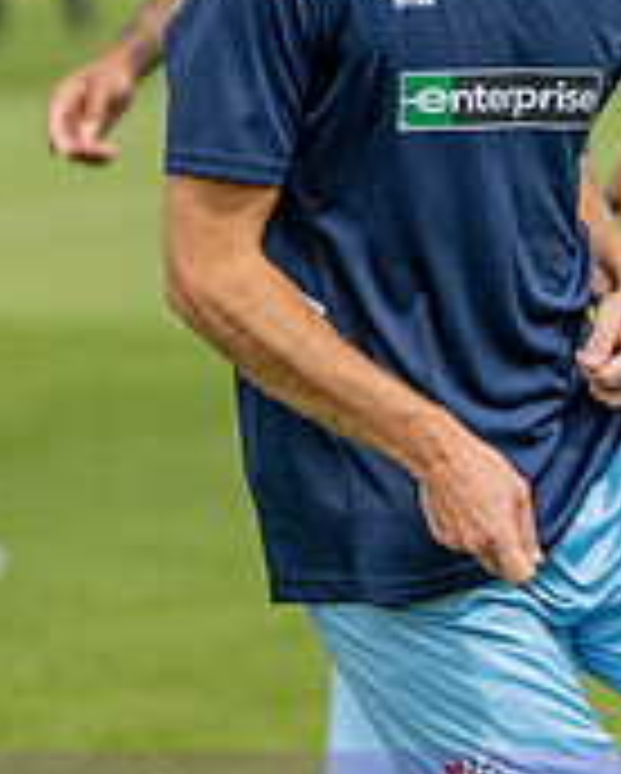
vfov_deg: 3.9
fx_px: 11444
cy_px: 583
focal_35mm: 499
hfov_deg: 3.1
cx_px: 1125
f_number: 1.6
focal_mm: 85
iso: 180
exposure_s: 1/6400
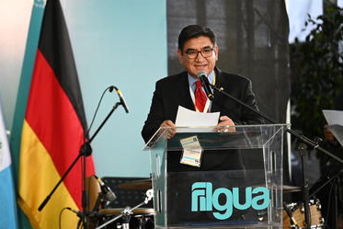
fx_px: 2554
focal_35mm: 268
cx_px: 129
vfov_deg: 5.1
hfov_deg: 7.7
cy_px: 103
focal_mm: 200
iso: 400
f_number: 2.8
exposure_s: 1/400
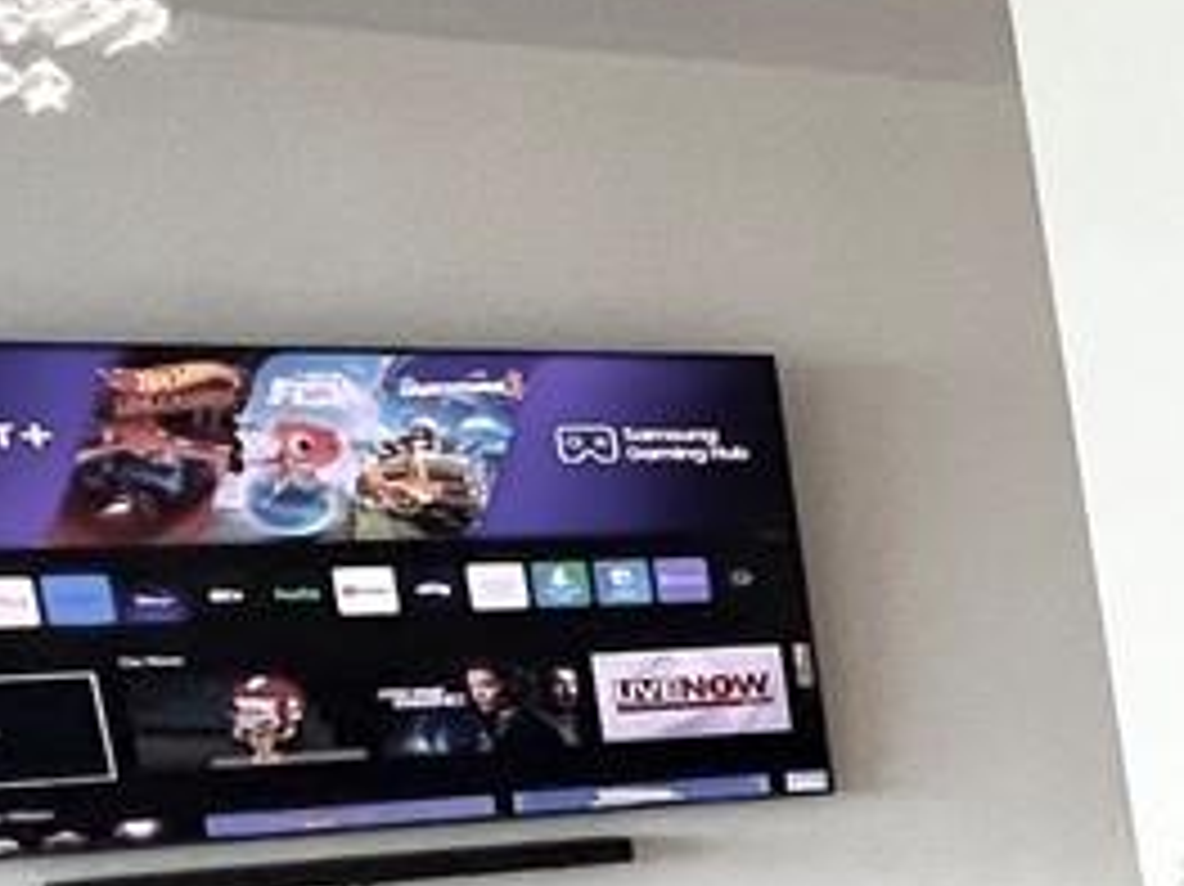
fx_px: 2701
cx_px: 2971
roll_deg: +1.5
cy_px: 1124
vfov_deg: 17.6
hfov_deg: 14.2
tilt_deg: -14.1
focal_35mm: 79
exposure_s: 1/120
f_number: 1.8
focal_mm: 1.57
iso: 100
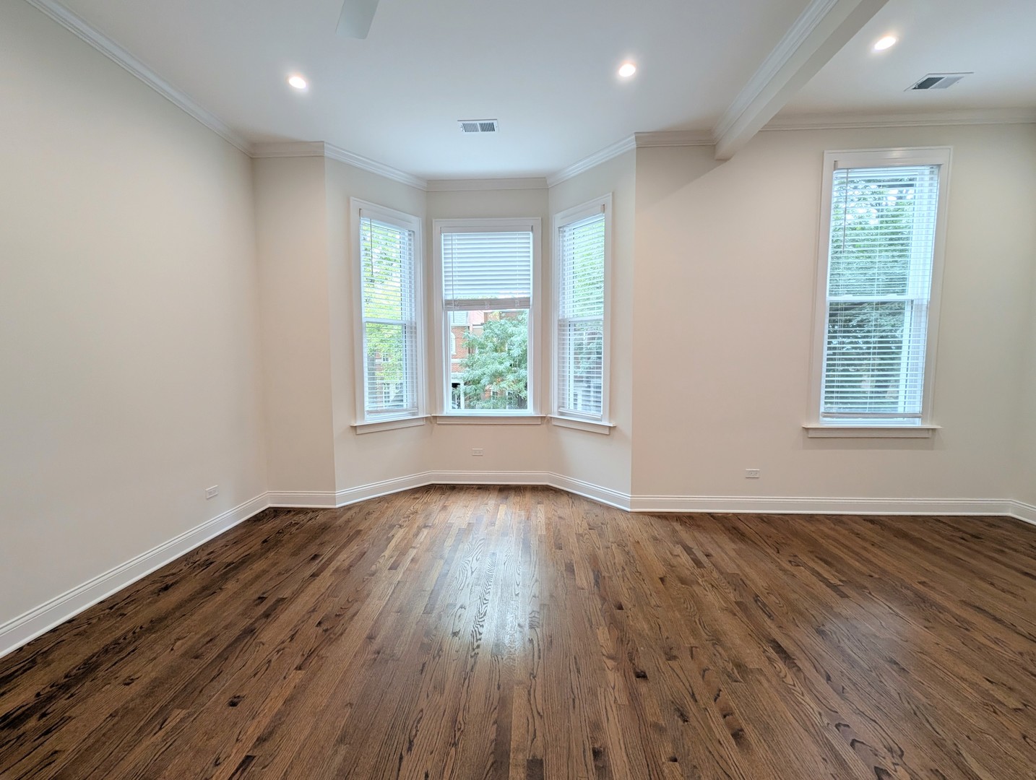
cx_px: 518
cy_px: 390
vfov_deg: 90.1
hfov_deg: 106.1
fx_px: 390
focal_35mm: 13
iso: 50
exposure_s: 1/40
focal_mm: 1.95
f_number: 2.2
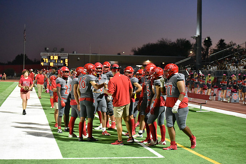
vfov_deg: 19.5
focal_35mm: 70
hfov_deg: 28.8
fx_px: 478
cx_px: 123
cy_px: 82
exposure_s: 1/640
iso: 12800
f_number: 2.8
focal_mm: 70
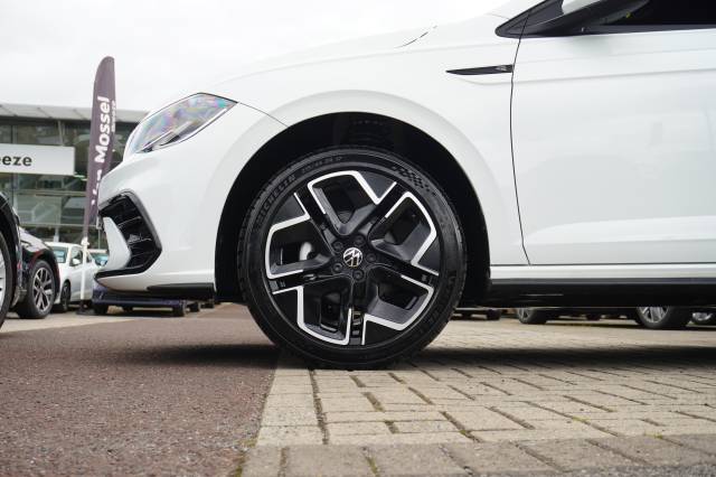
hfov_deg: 46.4
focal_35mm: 42
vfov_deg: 31.9
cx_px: 358
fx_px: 835
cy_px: 238
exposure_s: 1/80
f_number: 5.6
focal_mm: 28
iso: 100
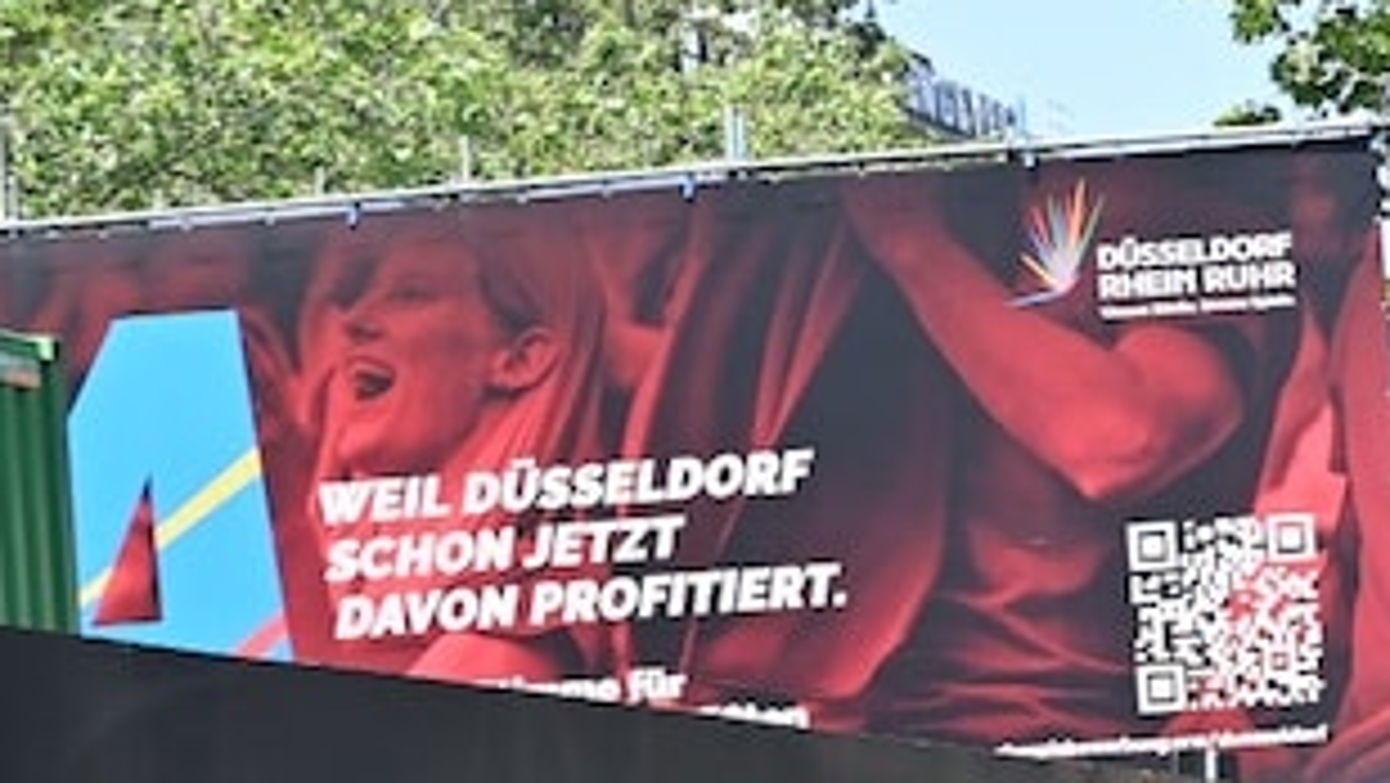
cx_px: 2119
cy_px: 952
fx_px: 5641
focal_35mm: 153
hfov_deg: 13.2
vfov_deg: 7.9
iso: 125
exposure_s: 1/200
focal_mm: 44
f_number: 5.6
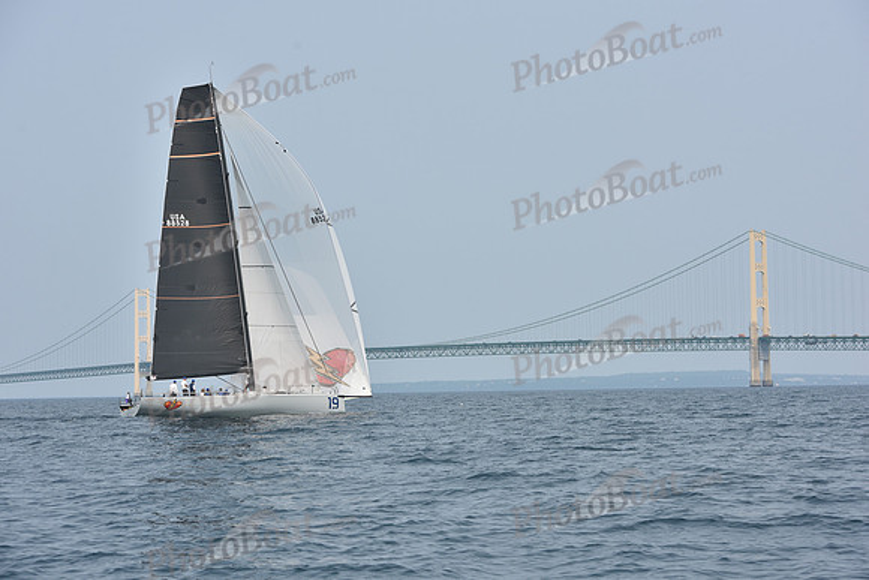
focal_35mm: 75
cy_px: 290
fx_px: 1811
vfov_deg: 18.2
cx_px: 434
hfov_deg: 27.0
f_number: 8
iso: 250
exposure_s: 1/1250
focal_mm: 75
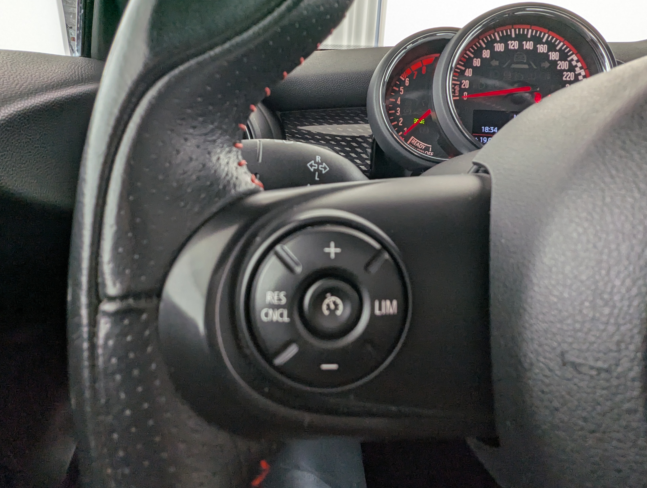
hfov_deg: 81.7
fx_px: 374
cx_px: 325
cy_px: 201
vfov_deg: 65.6
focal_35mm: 20
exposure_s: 1/74.5
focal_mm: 2.35
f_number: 2.2
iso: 65
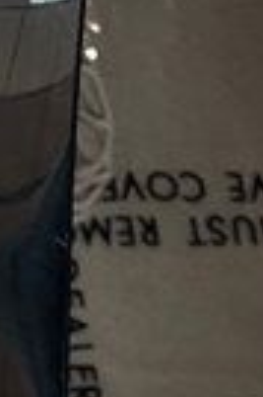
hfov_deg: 6.2
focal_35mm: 207
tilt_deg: -73.7
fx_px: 2274
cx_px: -452
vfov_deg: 8.6
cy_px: 1123
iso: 80
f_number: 1.6
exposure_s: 1/120
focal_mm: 4.2
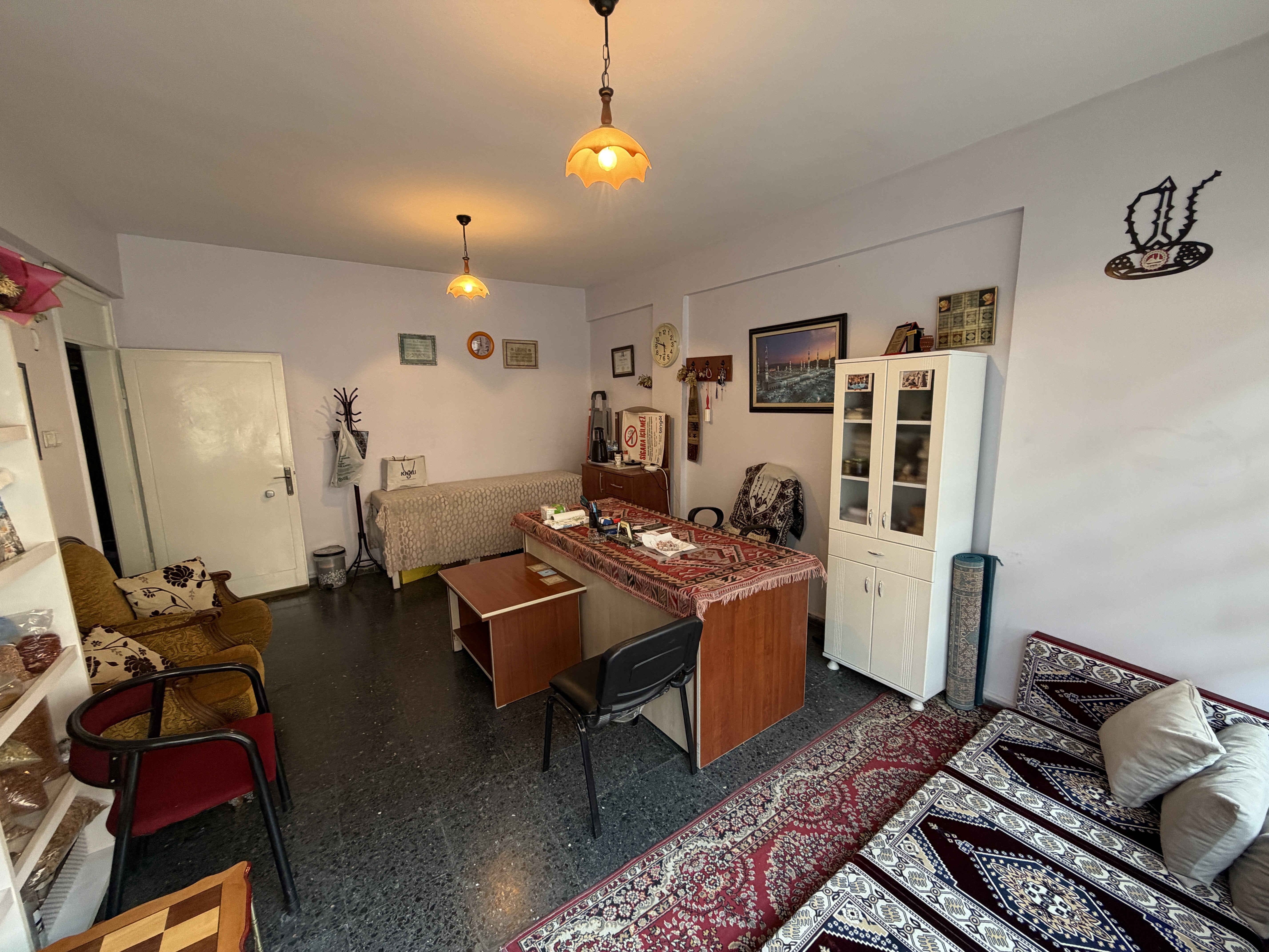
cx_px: 634
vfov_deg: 85.7
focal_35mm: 14
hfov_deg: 102.1
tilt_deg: -9.7
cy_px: 476
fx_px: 513
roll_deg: +1.2
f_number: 2.2
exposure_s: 1/50
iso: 200
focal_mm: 2.22
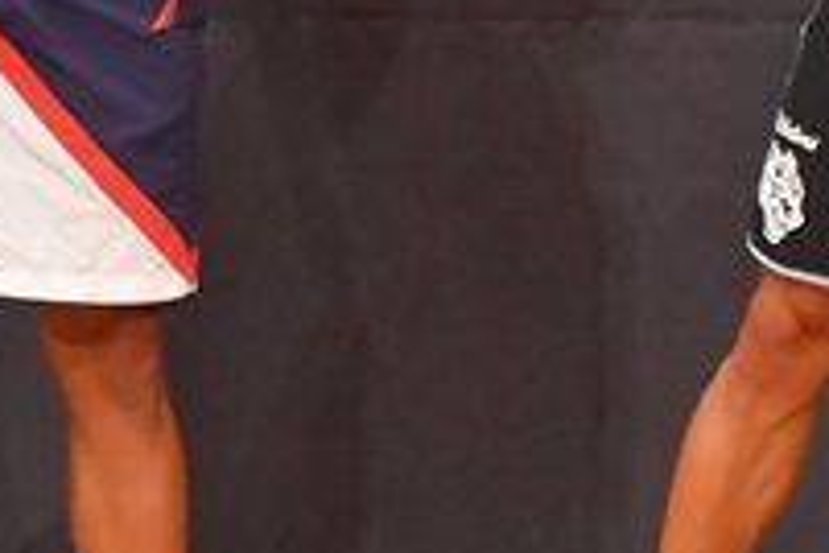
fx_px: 25306
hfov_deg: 1.9
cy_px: -103
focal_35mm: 1099
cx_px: 513
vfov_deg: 1.3
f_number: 5.6
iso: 11400
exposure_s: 1/400
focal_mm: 190
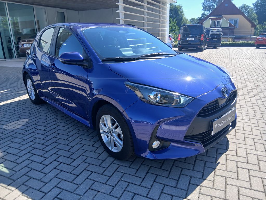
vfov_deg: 53.1
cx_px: 133
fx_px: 200
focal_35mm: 26
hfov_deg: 67.3
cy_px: 100
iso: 20
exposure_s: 1/235
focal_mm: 3.98
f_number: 1.8
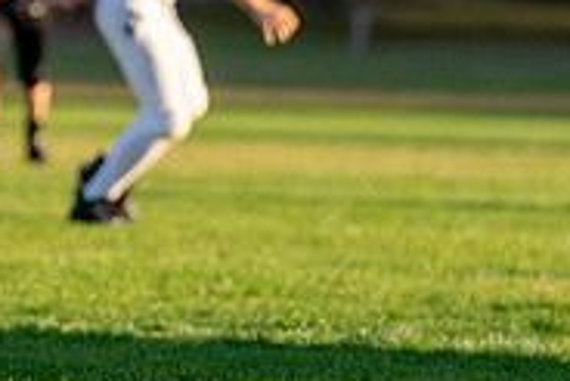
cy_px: -111
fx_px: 9523
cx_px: -254
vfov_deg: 2.3
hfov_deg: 3.4
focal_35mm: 601
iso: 320
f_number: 2.8
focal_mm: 140
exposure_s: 1/3200
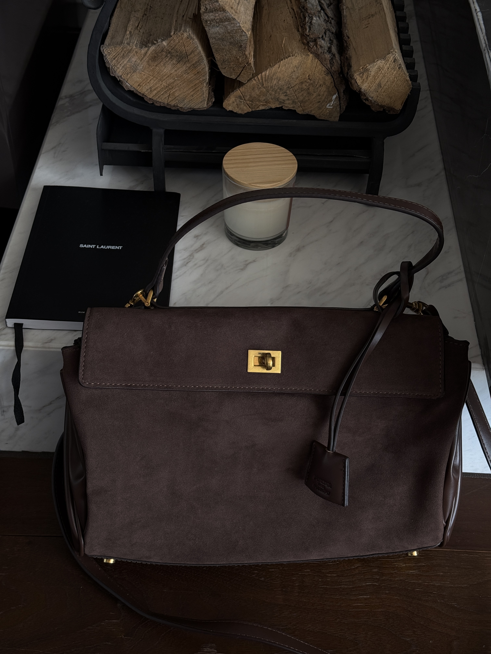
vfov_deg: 39.7
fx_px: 908
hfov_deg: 30.3
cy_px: 327
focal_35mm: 48
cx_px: 246
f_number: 1.78
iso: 100
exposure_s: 1/118
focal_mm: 6.76
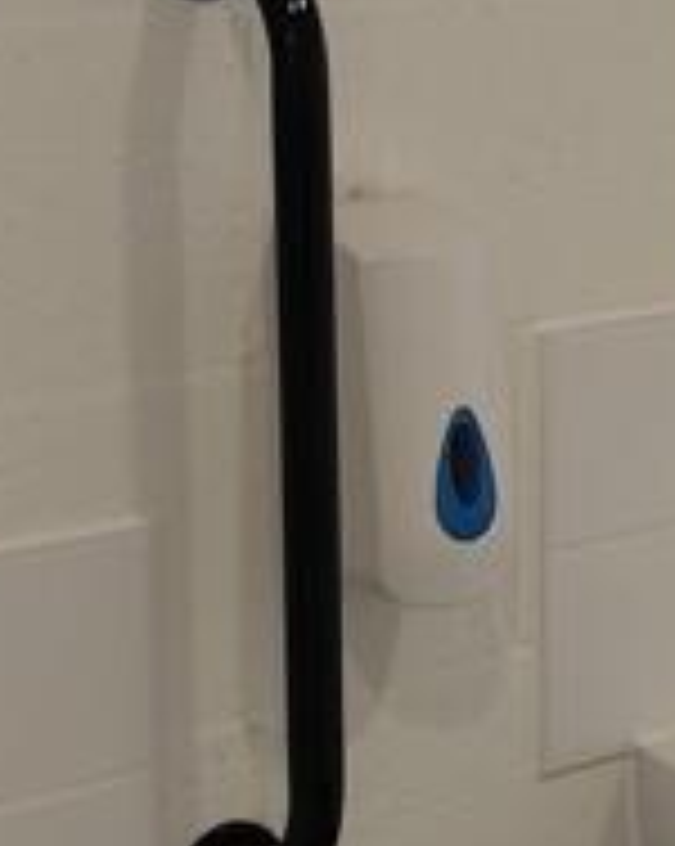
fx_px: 3327
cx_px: 724
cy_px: 387
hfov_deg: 11.4
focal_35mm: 133
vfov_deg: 14.5
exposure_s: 1/120
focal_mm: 4.69
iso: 80
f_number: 1.8
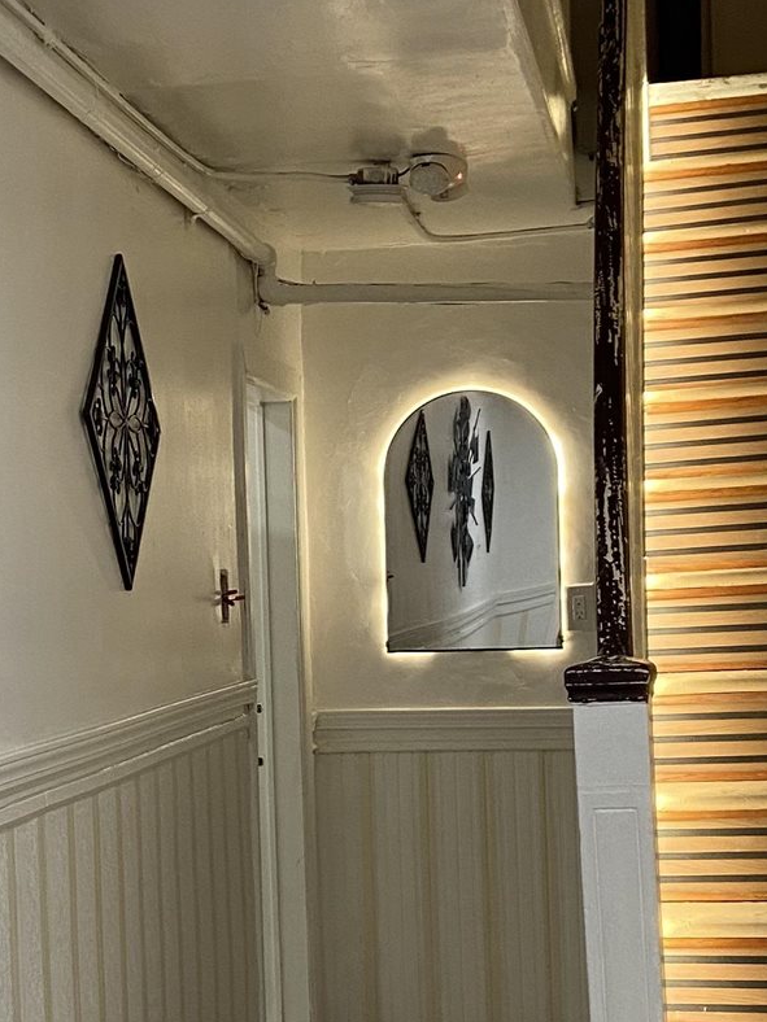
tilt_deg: -2.5
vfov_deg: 25.6
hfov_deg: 19.0
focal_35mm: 76
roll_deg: +2.2
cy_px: 651
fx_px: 2245
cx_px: 78
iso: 100
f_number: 1.8
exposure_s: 1/60
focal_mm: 4.25
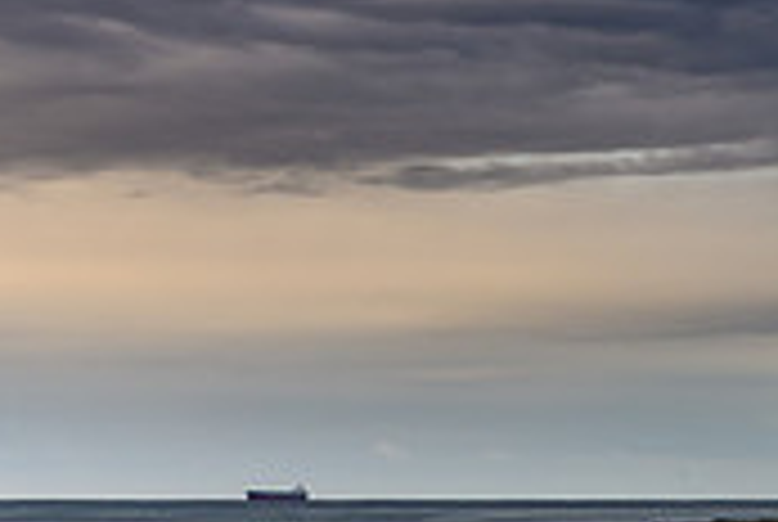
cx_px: 1115
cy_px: 322
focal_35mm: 154
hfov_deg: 12.7
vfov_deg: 8.9
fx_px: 3334
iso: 50
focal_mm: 30
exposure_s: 4
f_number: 8
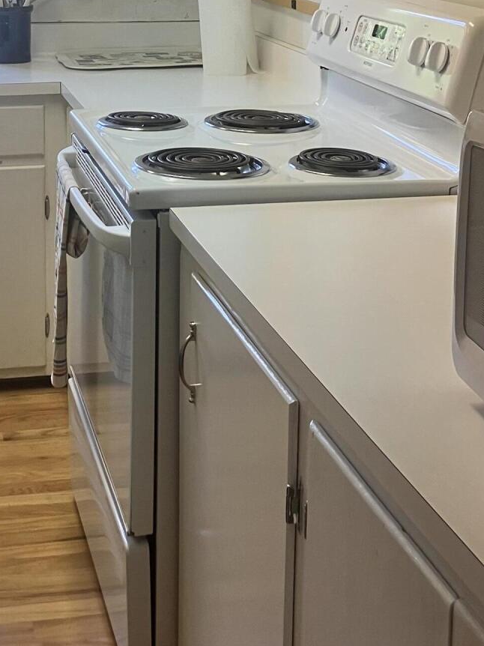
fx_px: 1212
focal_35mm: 65
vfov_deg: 28.8
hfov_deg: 22.4
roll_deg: +0.0
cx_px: 124
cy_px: 83
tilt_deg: -7.9
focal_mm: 3.99
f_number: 1.8
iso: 64
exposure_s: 1/60
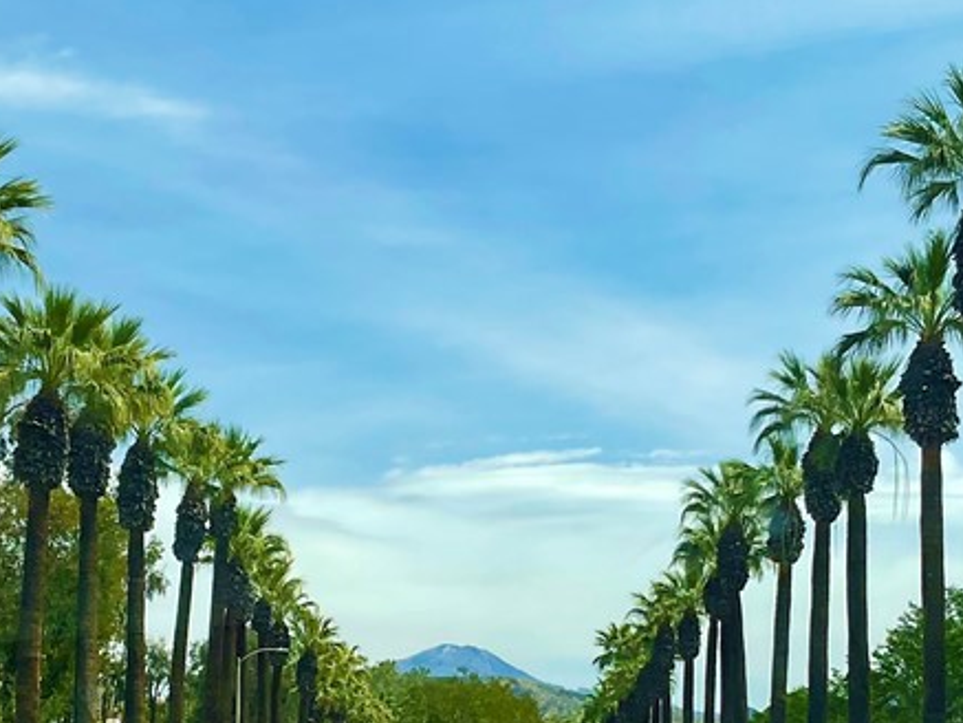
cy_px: 591
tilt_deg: +8.1
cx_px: 443
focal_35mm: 68
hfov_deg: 28.5
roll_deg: -0.7
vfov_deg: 21.3
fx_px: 1892
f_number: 1.8
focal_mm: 3
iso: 16
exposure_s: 1/2320
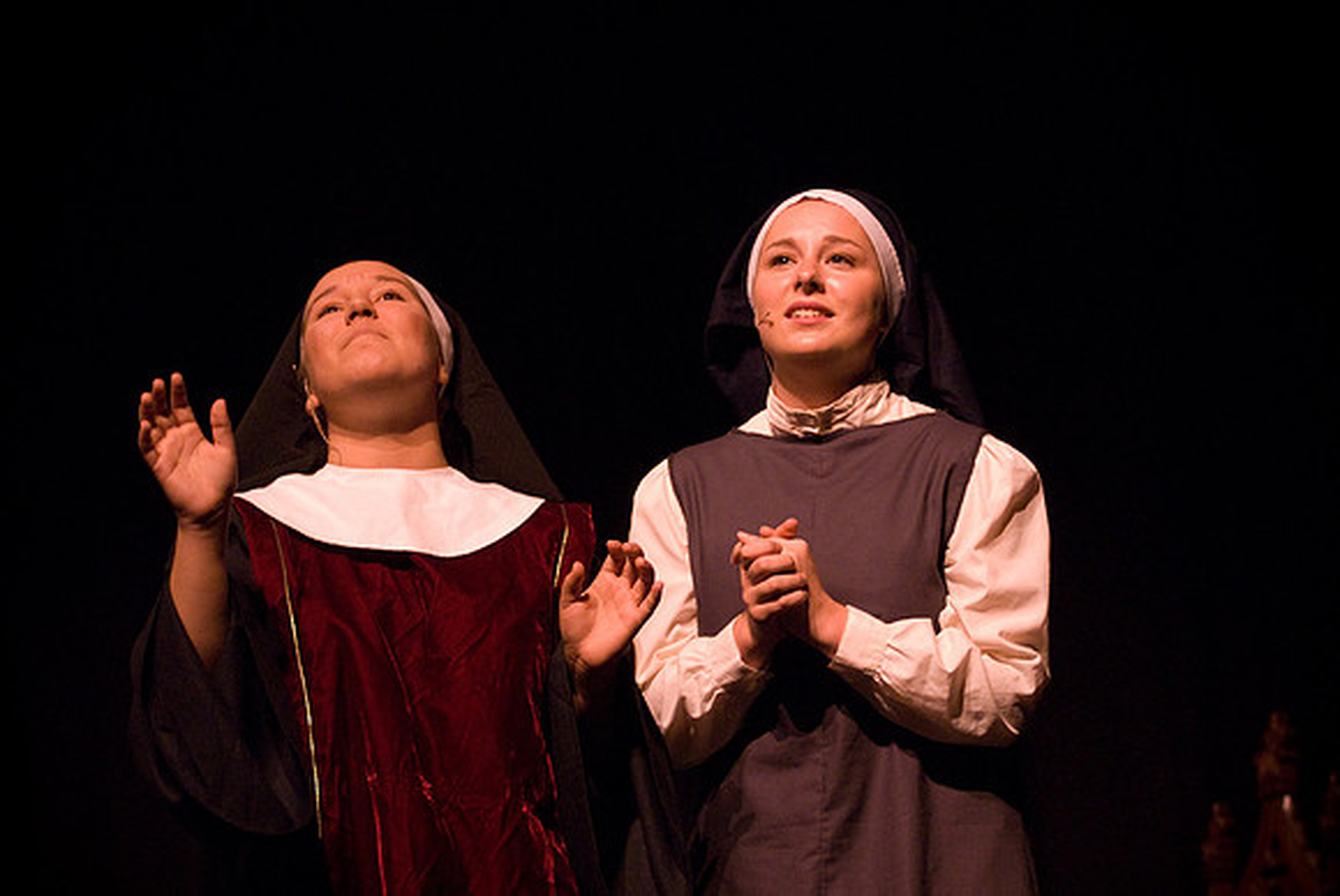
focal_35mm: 142
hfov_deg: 14.4
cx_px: 670
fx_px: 5309
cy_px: 448
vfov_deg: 9.7
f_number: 2.8
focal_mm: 95
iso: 1600
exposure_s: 1/100
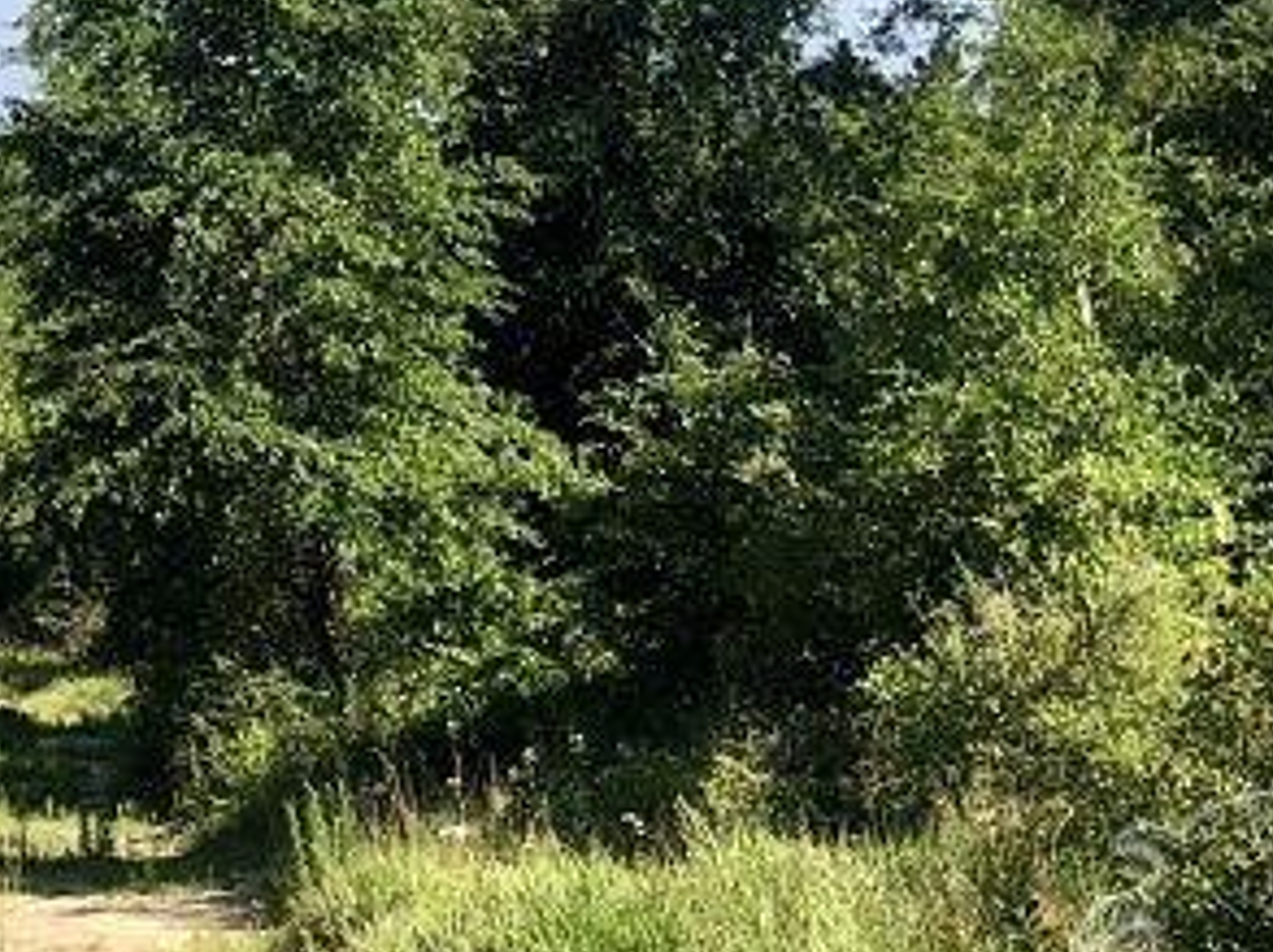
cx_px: -369
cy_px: -404
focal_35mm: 98
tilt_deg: +7.7
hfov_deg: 18.7
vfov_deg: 14.2
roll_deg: +0.3
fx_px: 3600
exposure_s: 1/1412
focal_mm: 3.99
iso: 20
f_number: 1.8
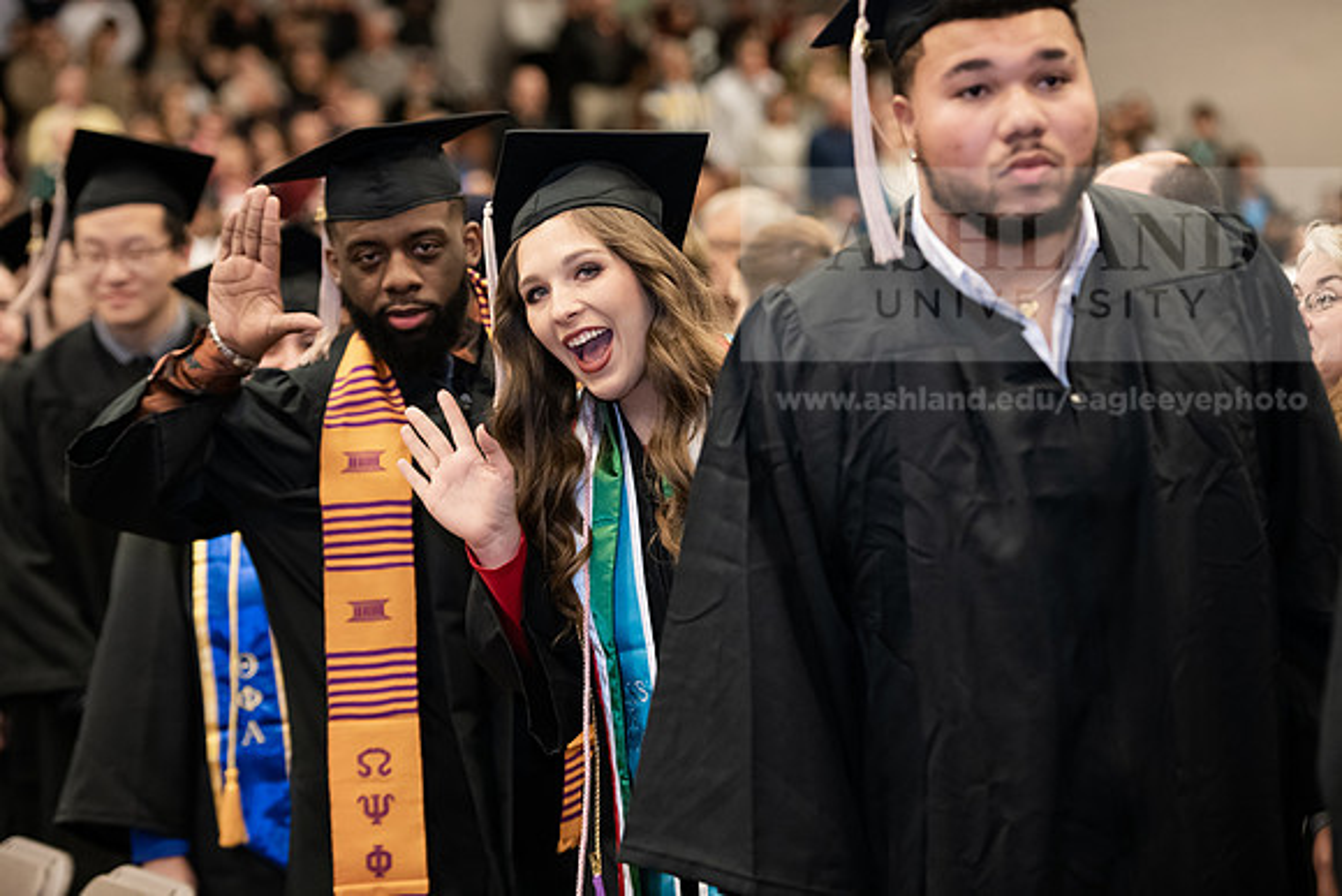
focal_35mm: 105
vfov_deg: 13.0
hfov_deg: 19.5
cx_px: 671
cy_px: 448
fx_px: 3915
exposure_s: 1/200
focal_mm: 105
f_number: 3.2
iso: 2000
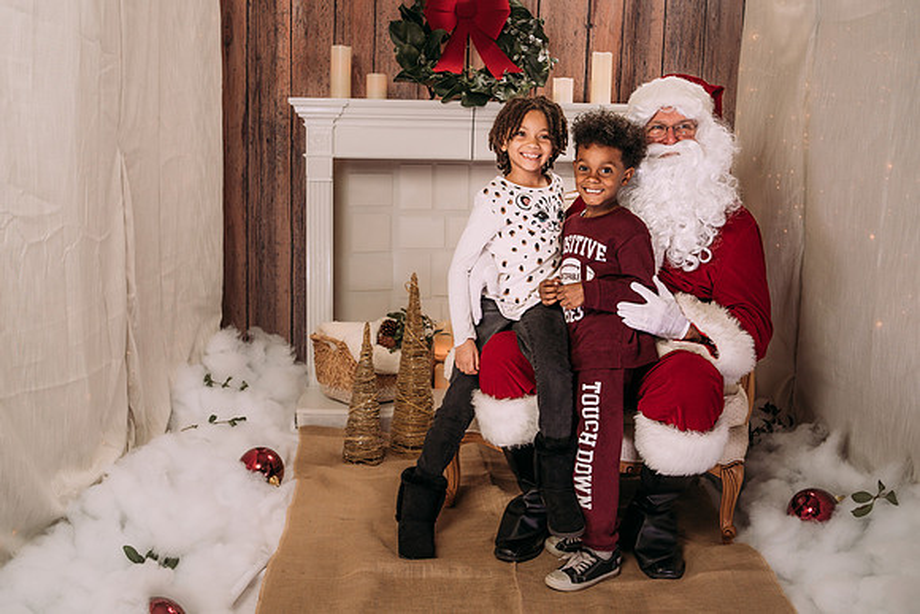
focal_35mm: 42
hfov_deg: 46.4
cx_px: 450
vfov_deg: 31.9
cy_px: 273
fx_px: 1074
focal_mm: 35
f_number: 5.6
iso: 200
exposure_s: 1/125
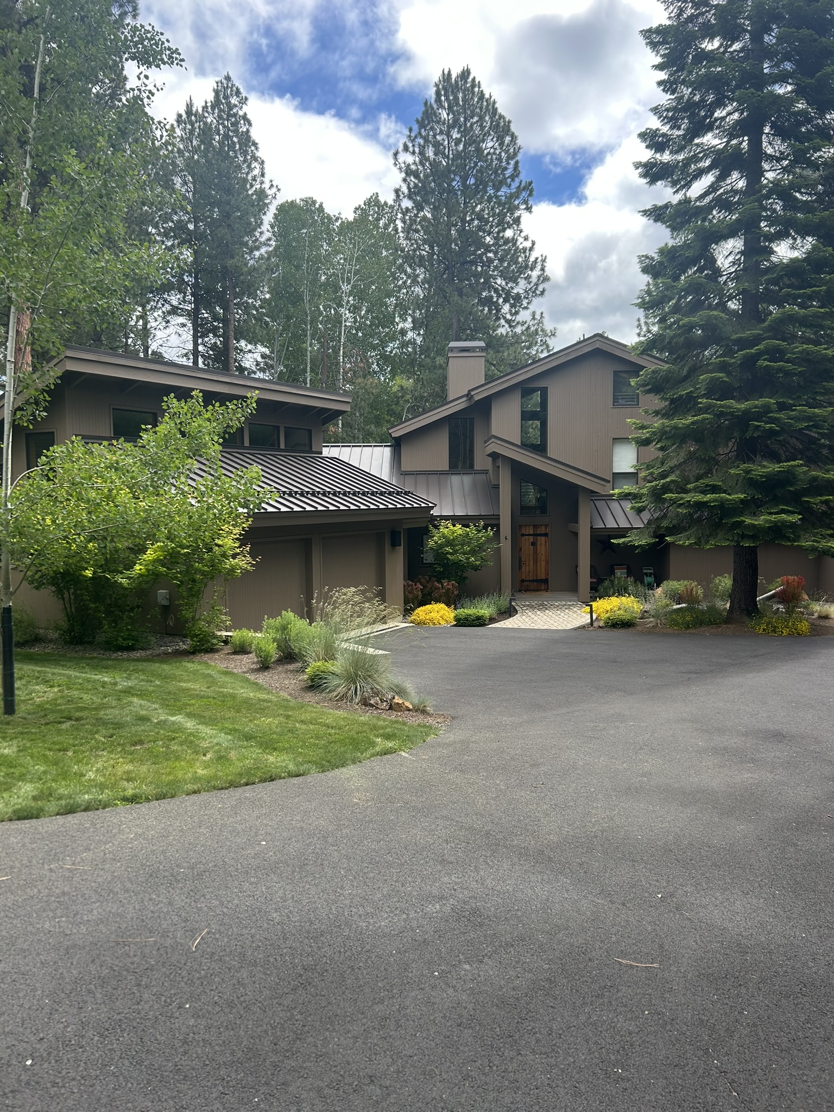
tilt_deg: -4.5
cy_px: 556
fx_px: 835
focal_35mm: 26
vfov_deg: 67.3
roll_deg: +1.0
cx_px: 417
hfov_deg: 53.1
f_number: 1.5
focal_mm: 5.7
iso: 50
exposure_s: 1/1079
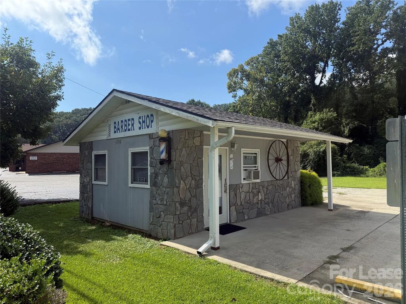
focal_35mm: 24
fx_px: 281
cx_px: 203
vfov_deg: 56.8
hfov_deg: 71.6
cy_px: 152
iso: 100
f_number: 1.78
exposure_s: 1/5714
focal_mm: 6.76
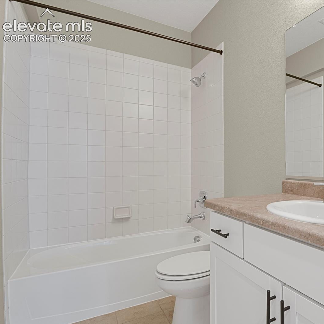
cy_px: 164
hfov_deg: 65.2
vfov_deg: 69.6
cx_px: 245
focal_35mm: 22
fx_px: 233
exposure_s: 8
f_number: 8
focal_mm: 17
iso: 250
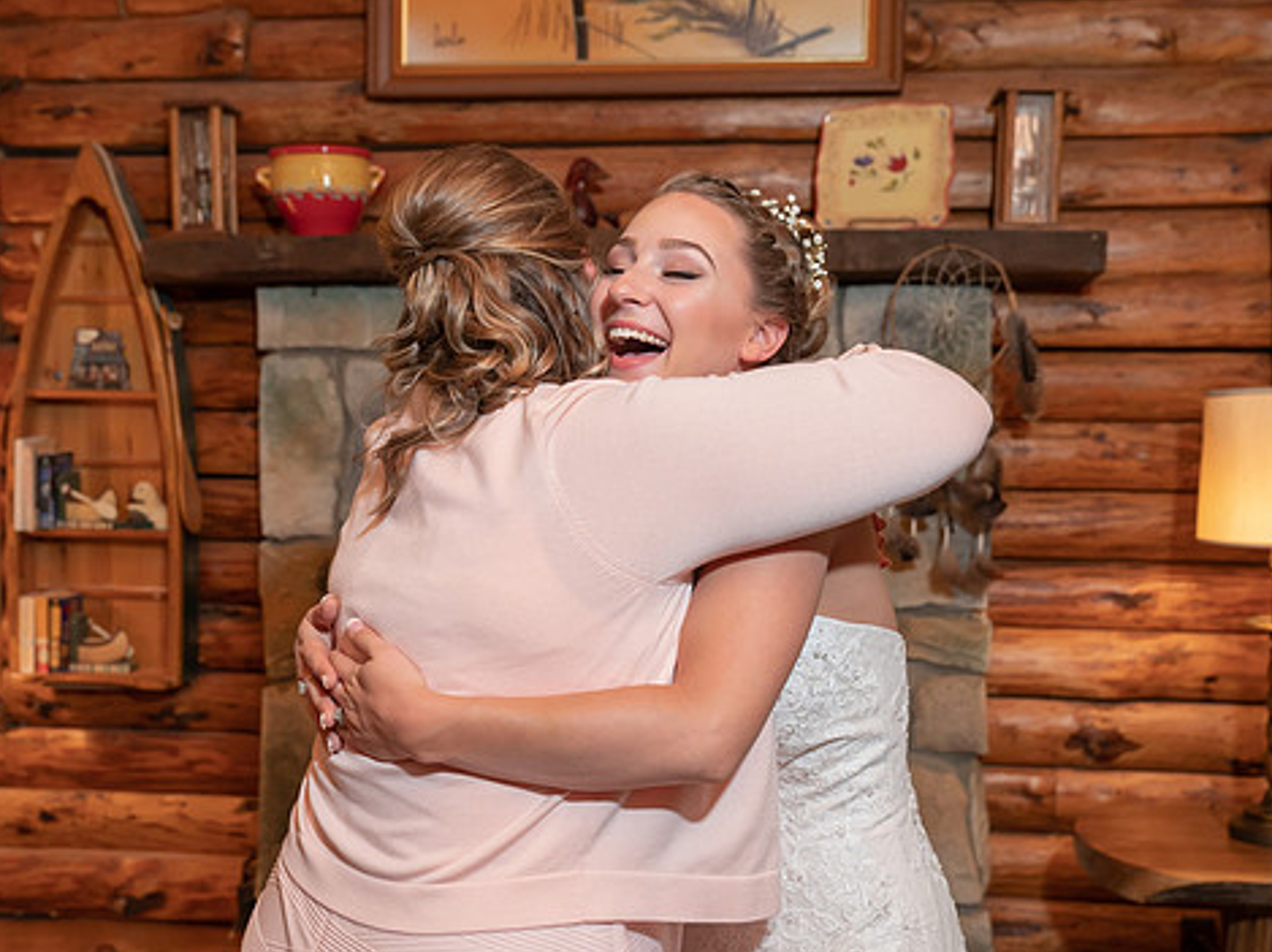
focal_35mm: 42
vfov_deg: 34.3
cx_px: 575
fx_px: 1542
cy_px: 495
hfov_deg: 44.8
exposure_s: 1/200
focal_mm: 35
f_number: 4.5
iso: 2000
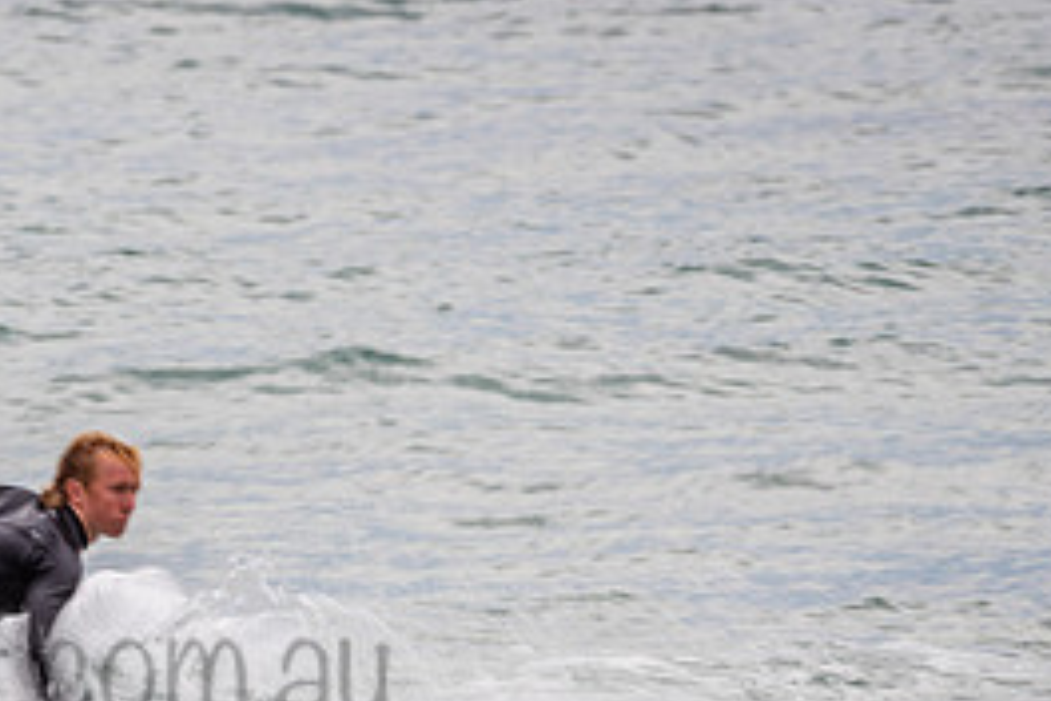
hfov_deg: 1.9
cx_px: -32
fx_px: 32053
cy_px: 623
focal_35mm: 1098
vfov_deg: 1.3
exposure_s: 1/25
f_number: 11
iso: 64
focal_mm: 500
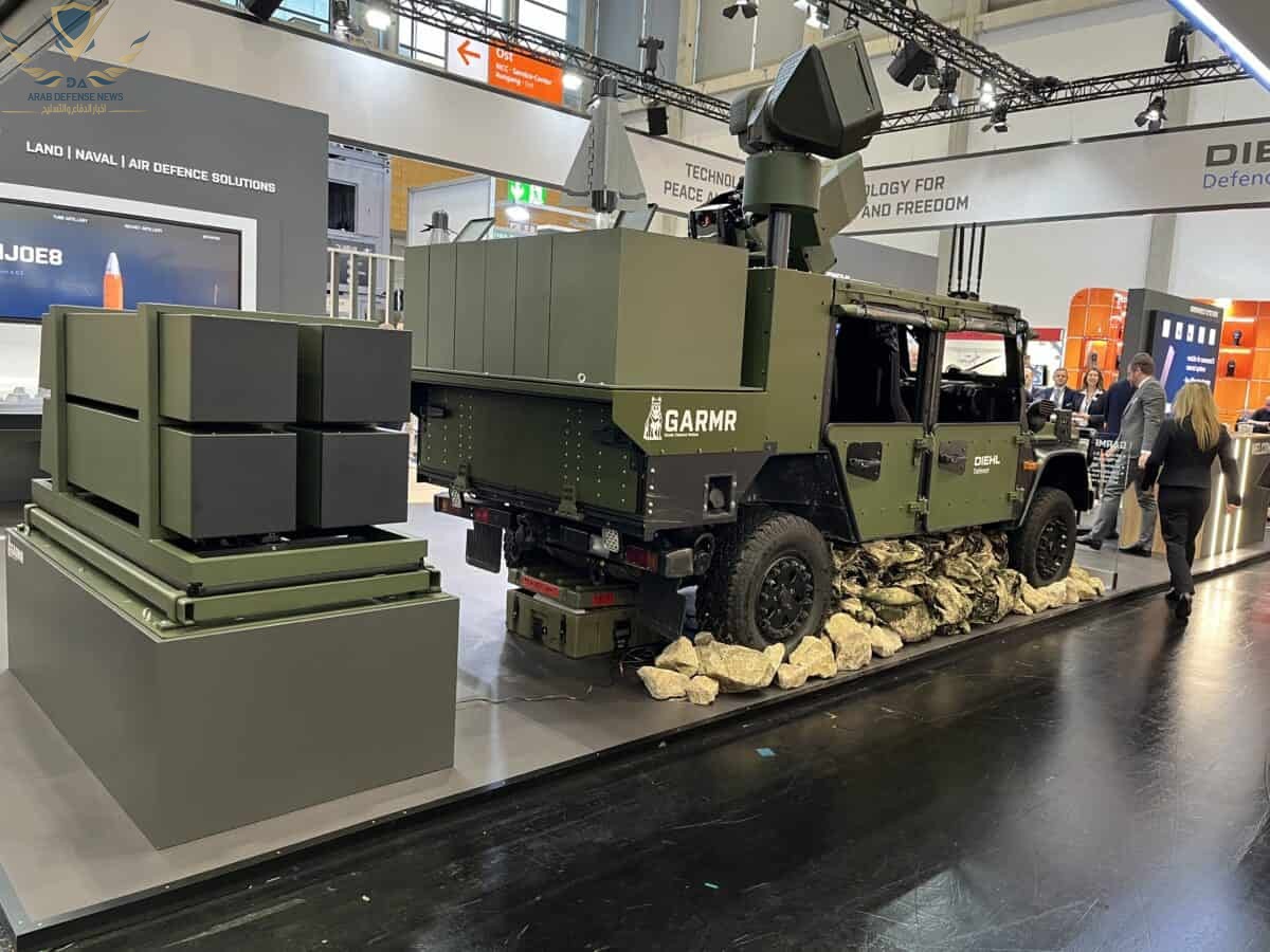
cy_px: 476
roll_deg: -3.1
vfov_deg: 53.1
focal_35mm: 26
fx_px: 954
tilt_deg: -6.9
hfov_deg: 67.3
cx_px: 635
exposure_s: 1/50
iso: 200
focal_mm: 5.1
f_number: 1.6
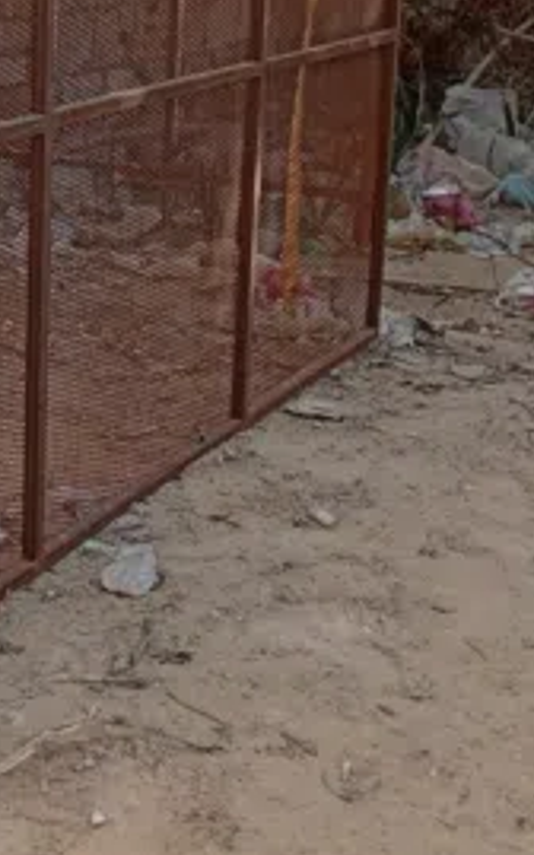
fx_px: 1584
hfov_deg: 17.3
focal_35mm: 68
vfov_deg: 29.6
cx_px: -267
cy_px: 191
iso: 50
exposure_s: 1/215
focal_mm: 3.98
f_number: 1.8
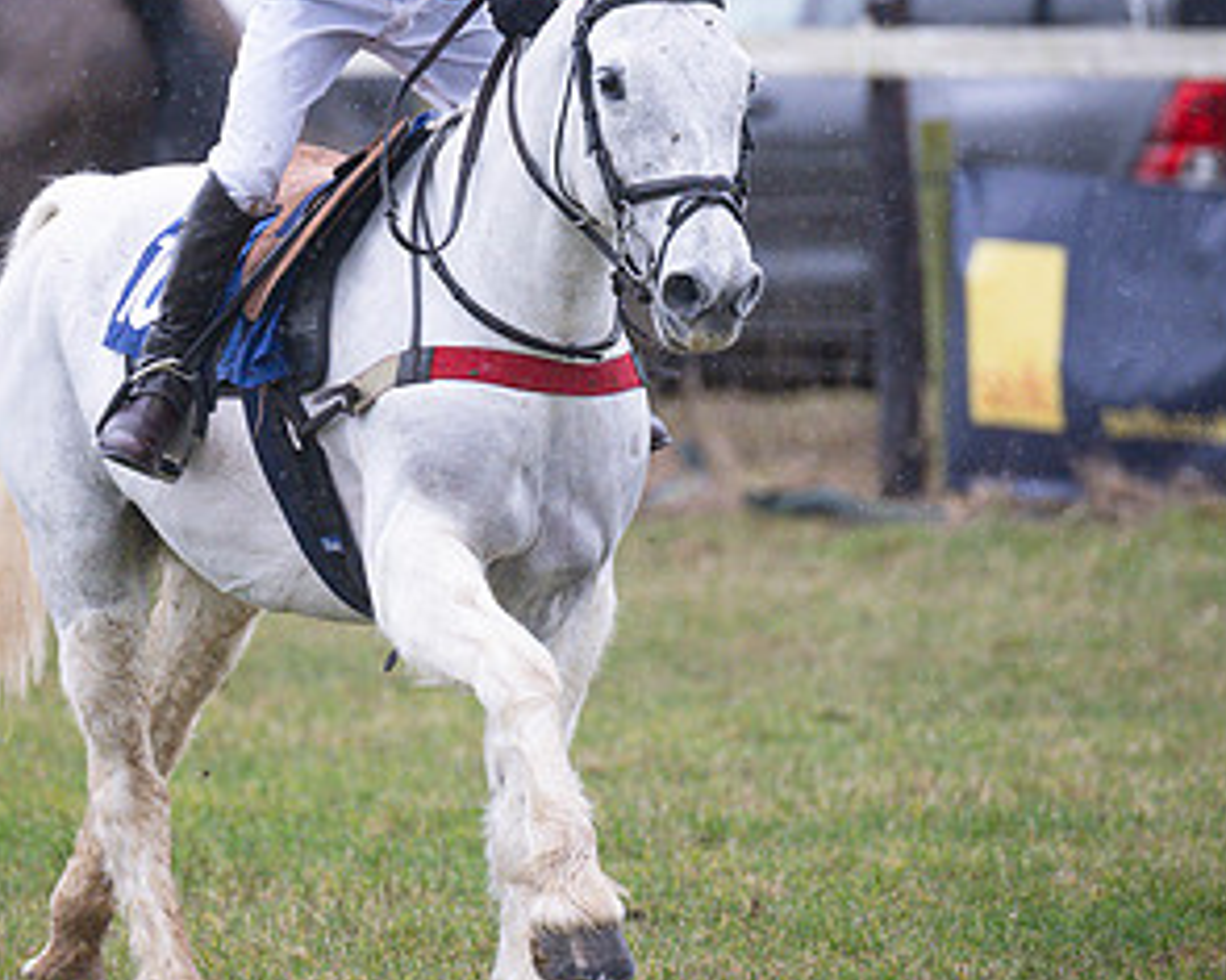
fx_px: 20313
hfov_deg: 3.5
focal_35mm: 560
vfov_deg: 2.8
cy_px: 385
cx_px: 345
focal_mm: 200
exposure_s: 1/1000
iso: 1250
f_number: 2.8
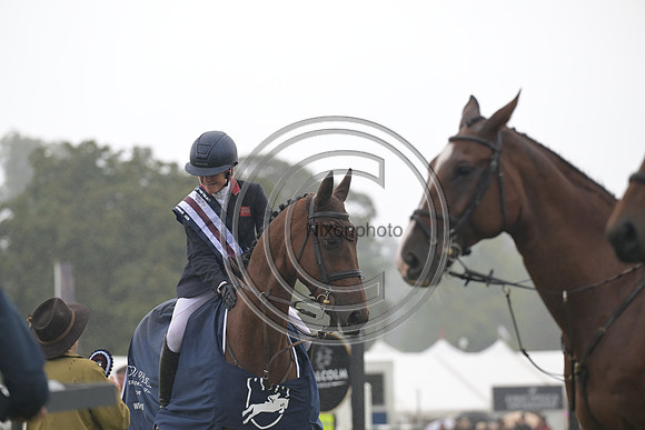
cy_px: 215
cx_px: 322
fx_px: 3584
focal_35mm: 200
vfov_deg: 6.9
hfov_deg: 10.3
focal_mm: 200
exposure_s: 1/1250
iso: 1250
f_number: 4.5
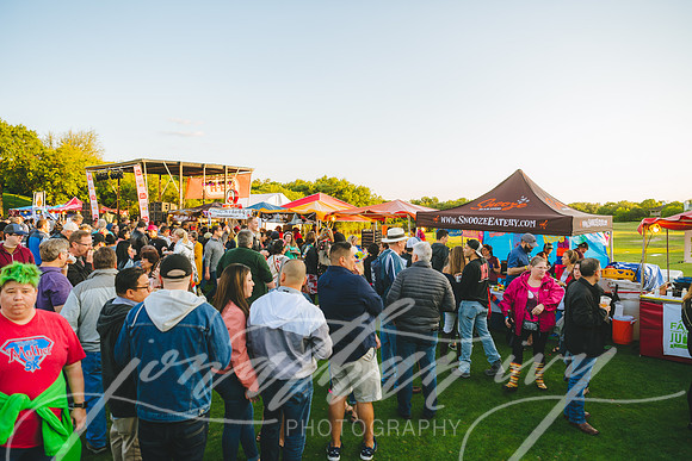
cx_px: 346
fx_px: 461
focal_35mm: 24
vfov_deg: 53.2
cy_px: 230
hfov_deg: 73.7
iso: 64
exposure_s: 1/160
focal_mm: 24
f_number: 3.5
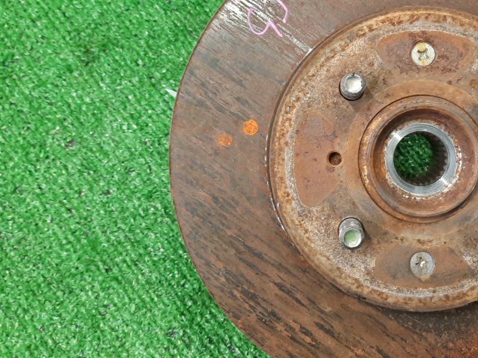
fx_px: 621
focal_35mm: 45
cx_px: 351
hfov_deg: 41.0
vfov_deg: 32.1
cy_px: 144
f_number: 2
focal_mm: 4.6
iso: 345
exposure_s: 1/50
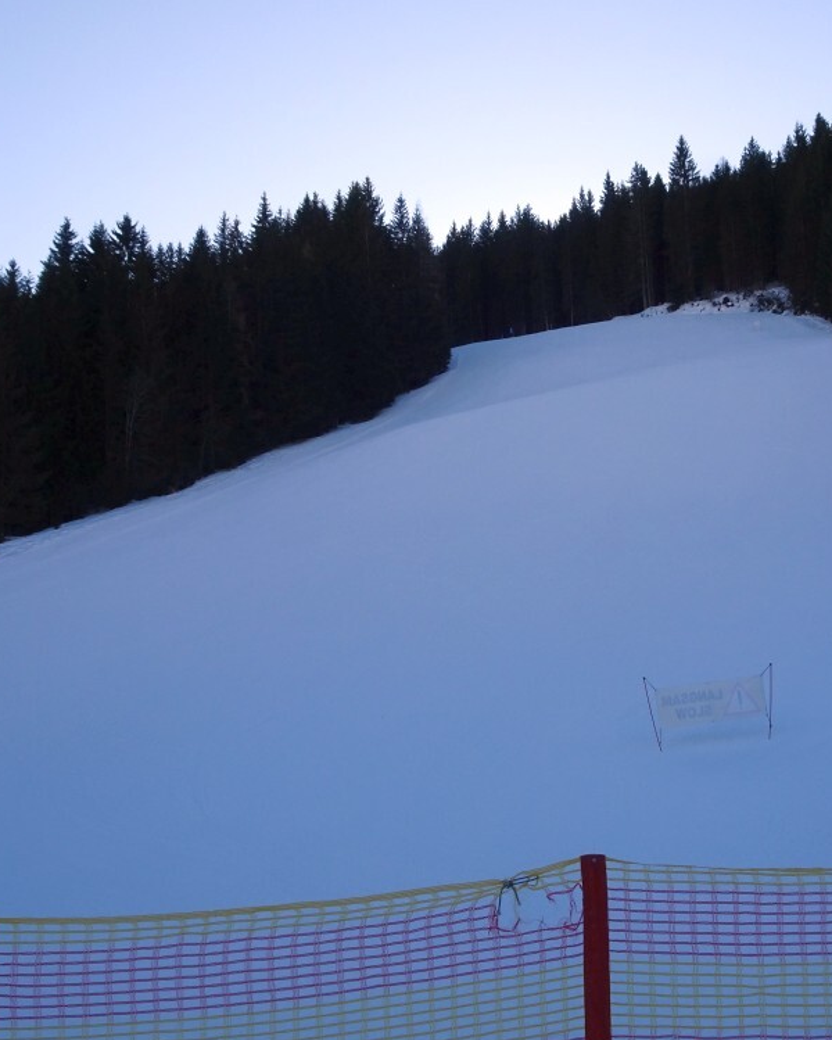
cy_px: 521
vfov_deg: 42.0
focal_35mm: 44
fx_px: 1354
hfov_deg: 33.8
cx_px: 559
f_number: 4
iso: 80
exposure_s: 1/500
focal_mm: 5.61
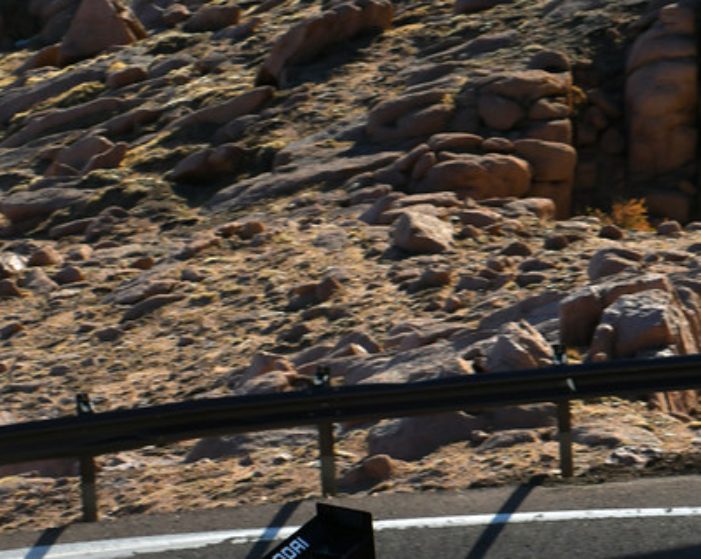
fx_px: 17435
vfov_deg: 1.8
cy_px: 427
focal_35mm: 841
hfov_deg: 2.3
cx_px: 384
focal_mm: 200
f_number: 4.5
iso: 100
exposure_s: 1/500
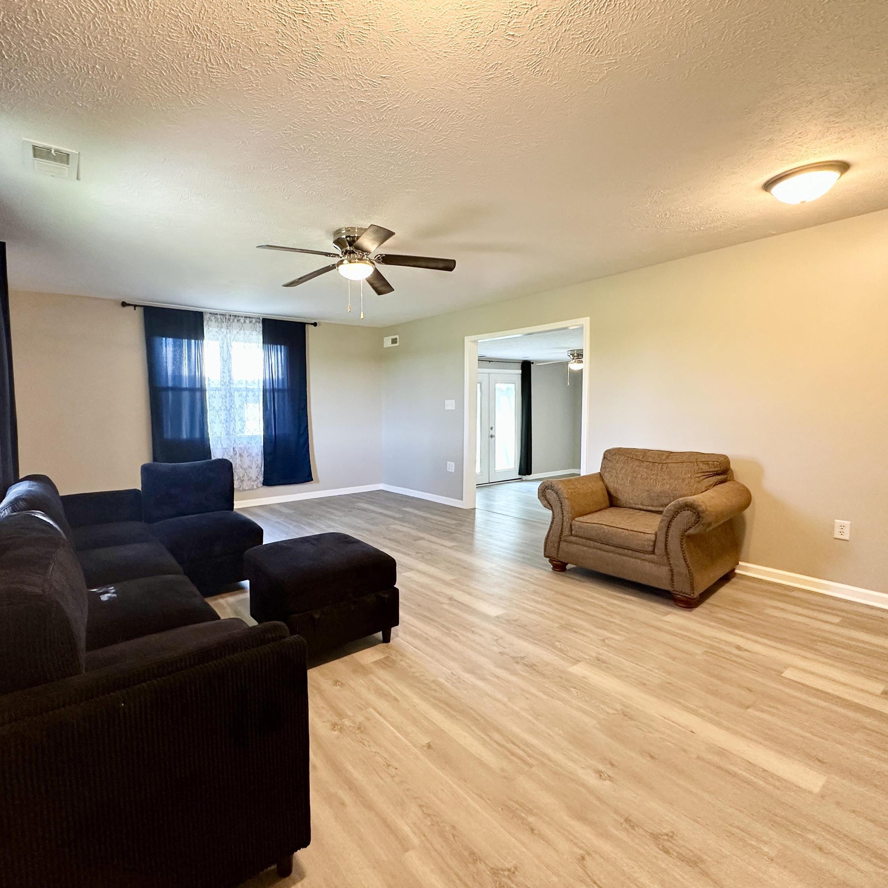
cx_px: 386
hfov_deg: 83.5
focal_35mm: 17
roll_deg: +0.1
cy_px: 438
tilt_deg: -3.7
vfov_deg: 84.0
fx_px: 493
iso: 250
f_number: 2.2
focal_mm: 2.22
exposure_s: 1/120
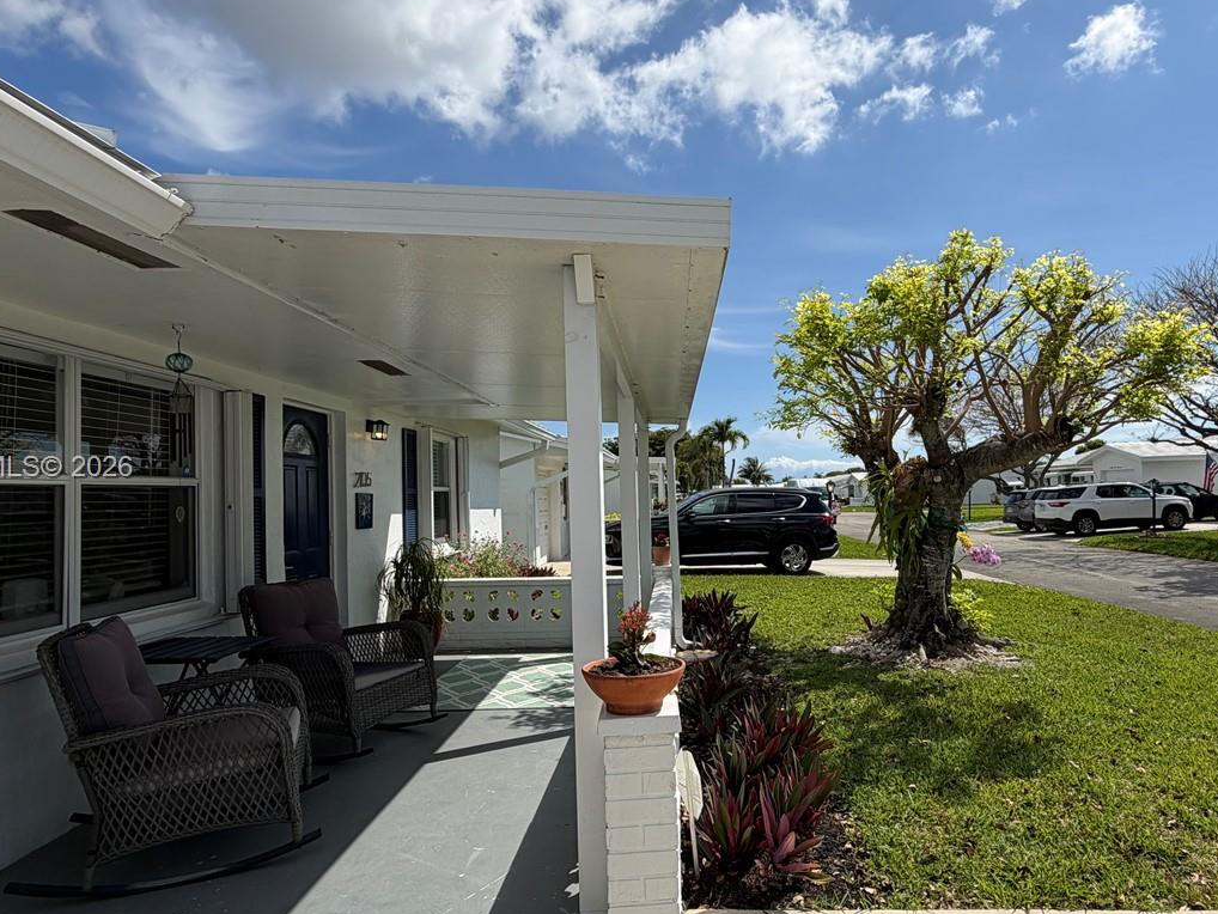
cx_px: 718
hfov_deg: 75.7
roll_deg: +2.3
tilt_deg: +1.5
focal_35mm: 22
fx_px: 774
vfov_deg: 61.1
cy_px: 469
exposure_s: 1/1285
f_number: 2.2
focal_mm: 2.22
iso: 20
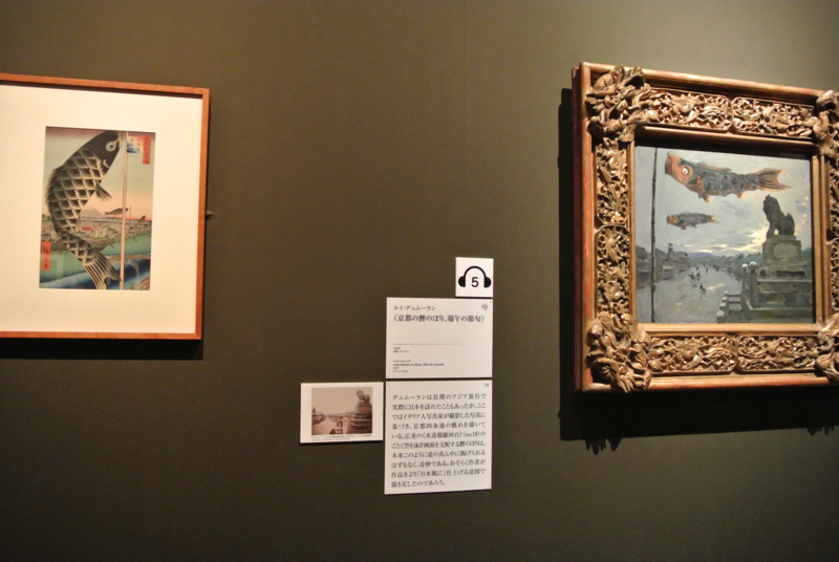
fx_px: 677
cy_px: 281
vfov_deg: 45.1
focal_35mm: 29
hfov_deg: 63.6
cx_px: 420
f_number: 3.5
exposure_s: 1/13
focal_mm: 11
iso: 1600
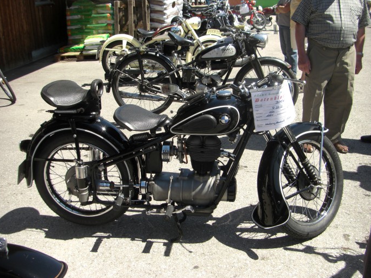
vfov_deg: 36.8
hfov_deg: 47.8
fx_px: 418
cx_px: 184
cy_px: 138
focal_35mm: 39
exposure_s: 1/400
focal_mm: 6.3
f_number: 3.4
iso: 64
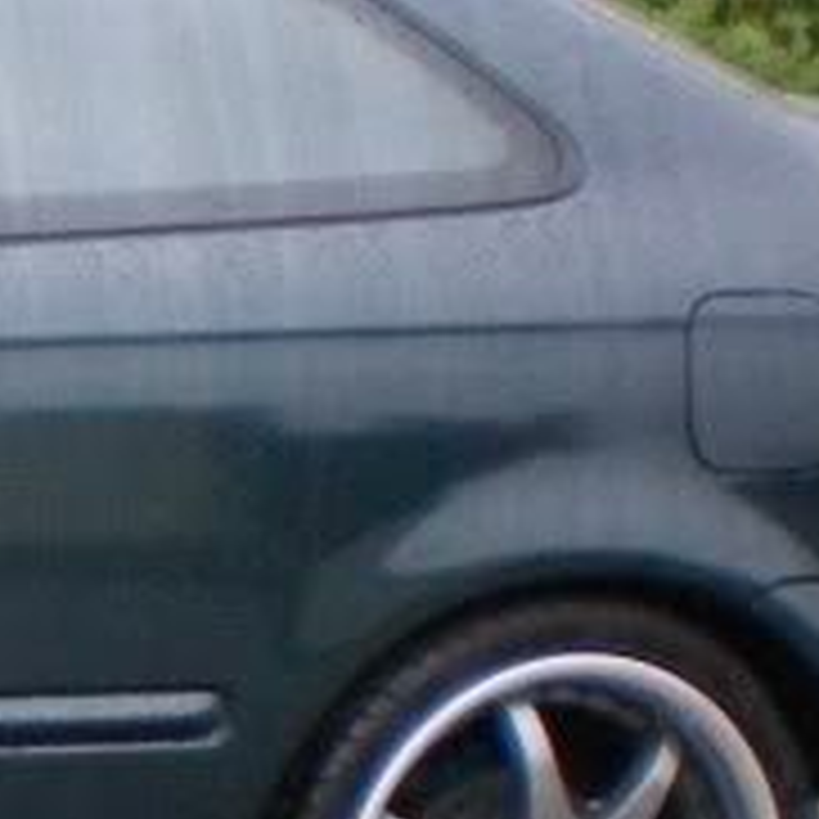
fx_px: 5059
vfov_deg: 9.1
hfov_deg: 8.3
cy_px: 1071
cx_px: -1300
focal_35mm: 189
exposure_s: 1/60
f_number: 3.1
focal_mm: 6.3
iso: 160
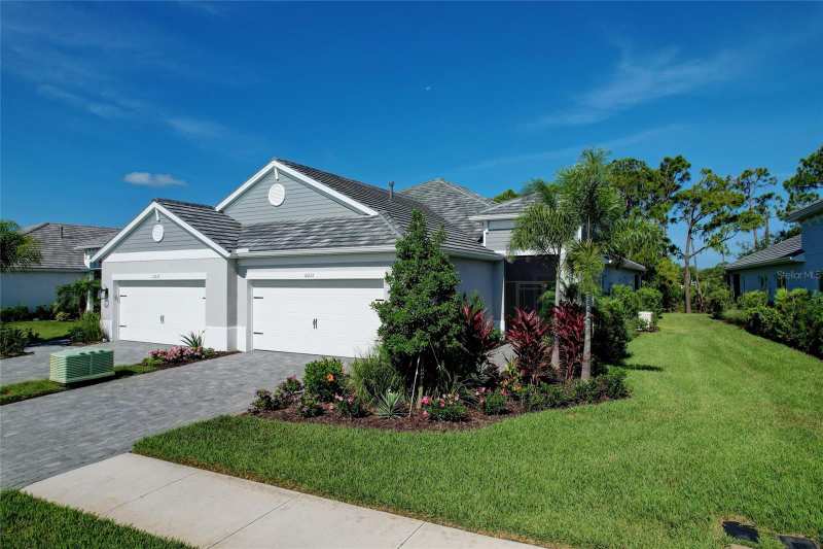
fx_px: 503
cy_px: 274
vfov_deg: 57.2
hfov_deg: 78.6
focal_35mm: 22
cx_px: 412
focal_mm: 8.4
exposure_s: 1/4000
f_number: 2.8
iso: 150
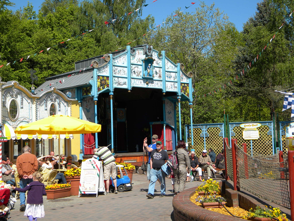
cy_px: 110
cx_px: 147
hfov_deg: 34.3
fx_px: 476
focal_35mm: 56
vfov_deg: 26.1
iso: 80
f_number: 4.1
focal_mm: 10.1
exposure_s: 1/737
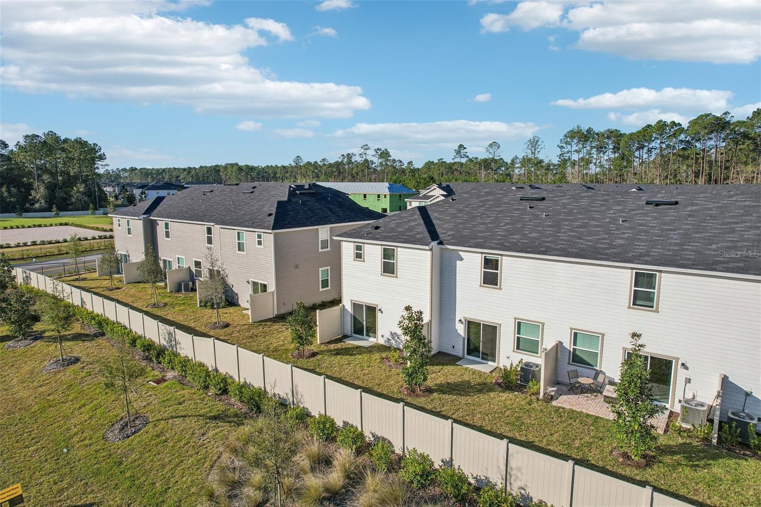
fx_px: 465
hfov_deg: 78.6
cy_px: 254
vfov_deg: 57.2
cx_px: 380
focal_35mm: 22
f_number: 2.8
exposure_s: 1/2500
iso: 130
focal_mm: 8.4
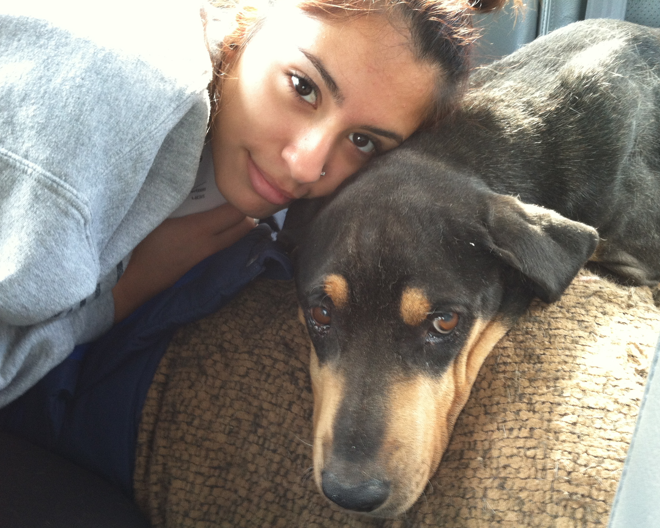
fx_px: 723
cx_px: 338
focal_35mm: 37
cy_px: 262
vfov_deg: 40.1
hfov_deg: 49.1
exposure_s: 1/15
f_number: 2.8
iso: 100
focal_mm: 3.85
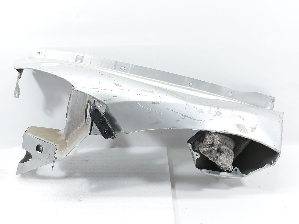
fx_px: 207
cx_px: 150
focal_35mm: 24
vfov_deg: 56.8
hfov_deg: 71.6
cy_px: 112
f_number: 1.8
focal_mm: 5.23
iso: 100
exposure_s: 1/50
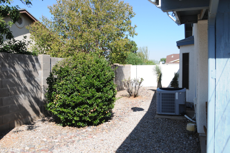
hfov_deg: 57.3
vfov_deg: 39.9
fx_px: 211
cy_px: 76
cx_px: 115
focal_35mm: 33
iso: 320
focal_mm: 22
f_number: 5.6
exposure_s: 1/1000
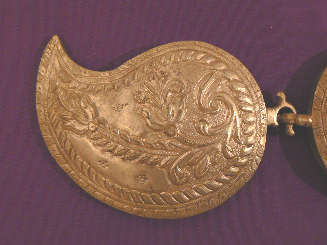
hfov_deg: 51.4
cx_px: 164
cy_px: 122
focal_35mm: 36
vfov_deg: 39.7
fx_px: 340
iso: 100
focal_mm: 6
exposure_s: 1
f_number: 3.6
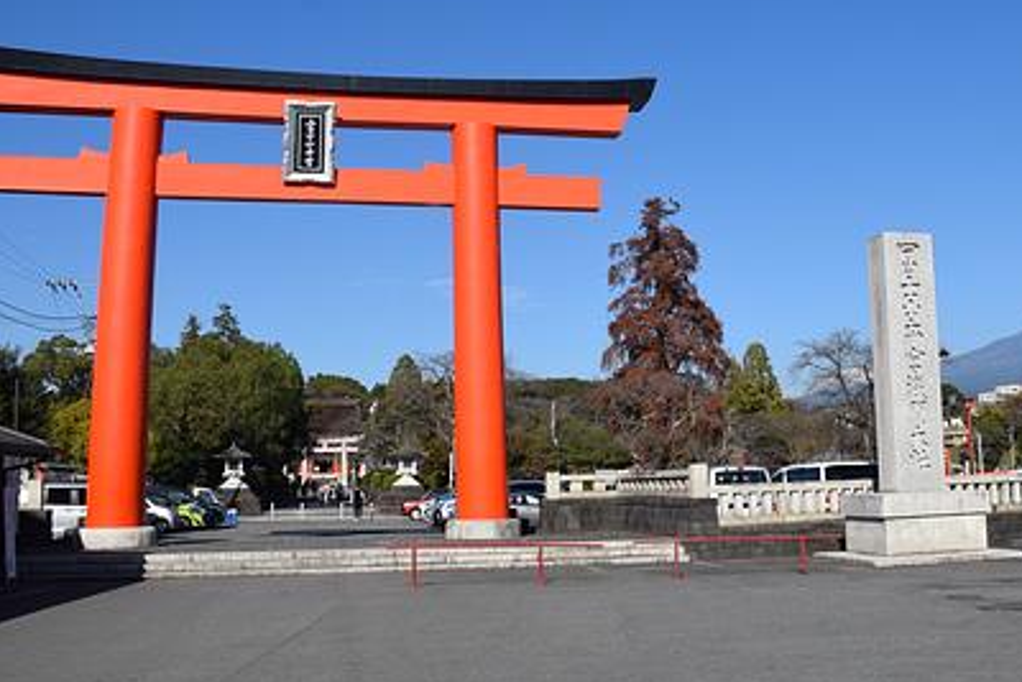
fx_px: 1136
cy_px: 300
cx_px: 669
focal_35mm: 40
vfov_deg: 33.4
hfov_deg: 47.8
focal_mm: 18
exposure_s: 1/400
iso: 200
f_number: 10
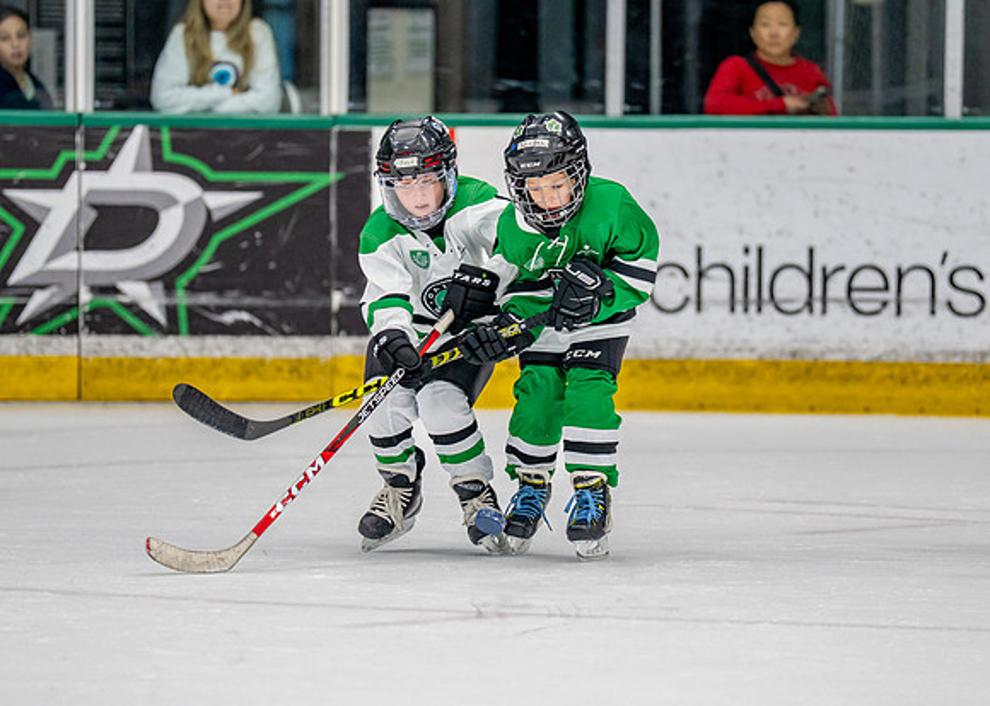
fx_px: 8726
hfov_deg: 6.5
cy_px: 326
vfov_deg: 4.6
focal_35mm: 310
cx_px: 499
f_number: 2.8
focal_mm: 200
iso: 1000
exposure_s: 1/1250
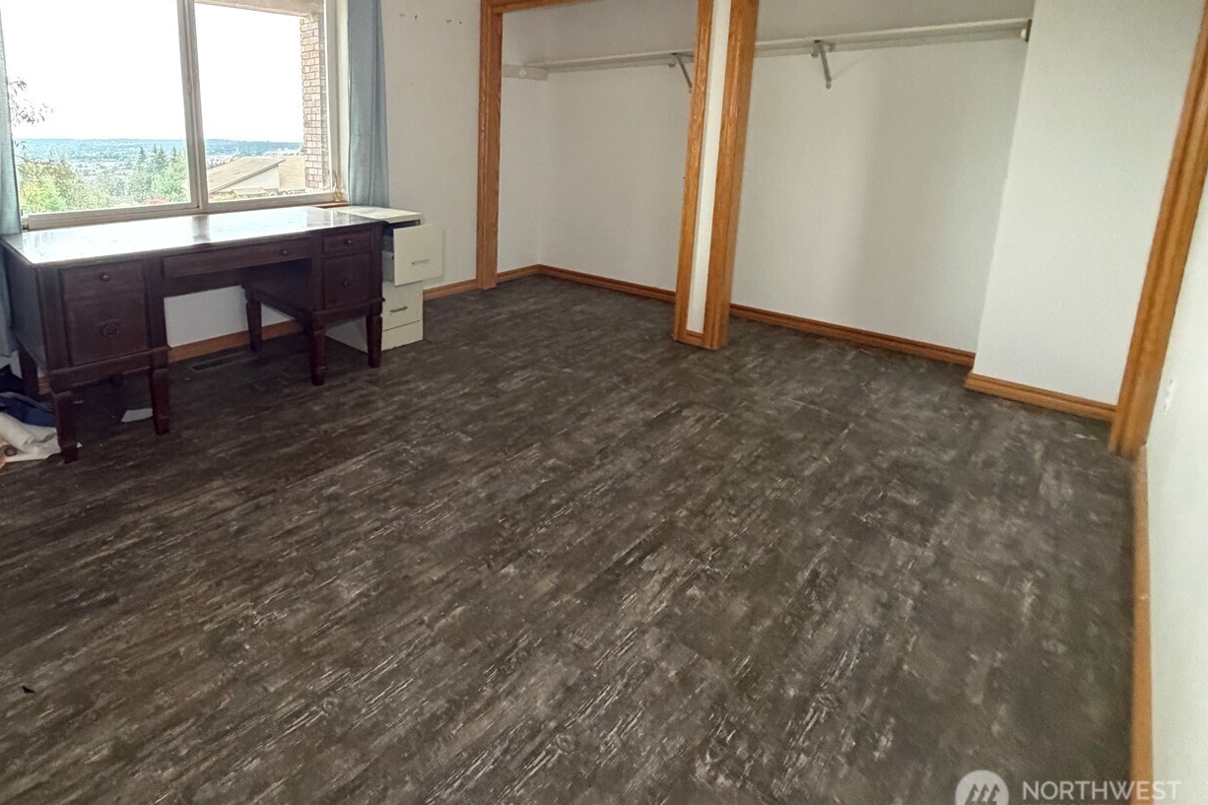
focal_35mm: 19
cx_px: 423
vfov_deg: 62.3
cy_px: 245
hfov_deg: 84.5
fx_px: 637
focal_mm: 2.22
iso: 640
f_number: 2.2
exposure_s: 1/60
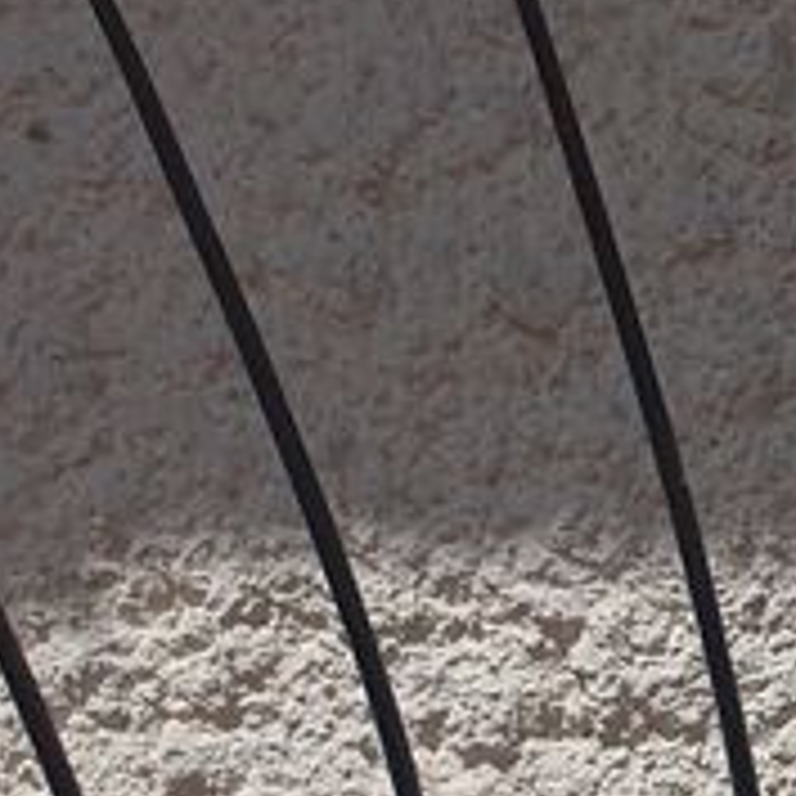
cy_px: 1435
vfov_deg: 12.3
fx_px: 3382
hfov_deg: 10.7
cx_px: 2123
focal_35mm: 130
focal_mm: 4.32
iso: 50
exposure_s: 1/4480
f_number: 2.4
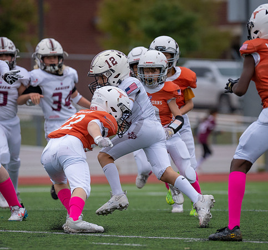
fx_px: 3617
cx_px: 140
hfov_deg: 4.2
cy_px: 124
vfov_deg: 4.0
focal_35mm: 427
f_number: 2.8
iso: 640
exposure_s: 1/1250
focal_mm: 200
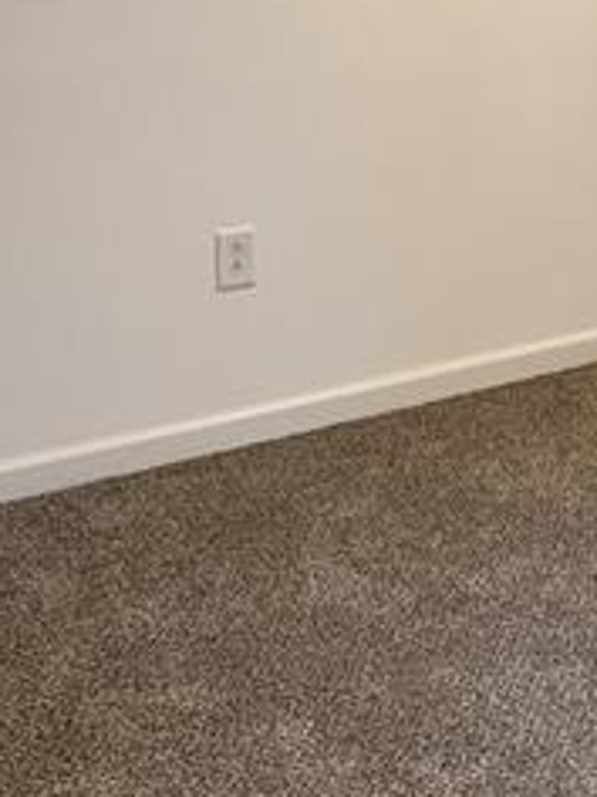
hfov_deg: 21.3
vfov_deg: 27.4
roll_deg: +0.4
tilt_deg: -6.4
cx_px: 637
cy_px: -37
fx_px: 1518
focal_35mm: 66
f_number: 1.8
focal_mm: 4.25
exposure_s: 1/60
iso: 100
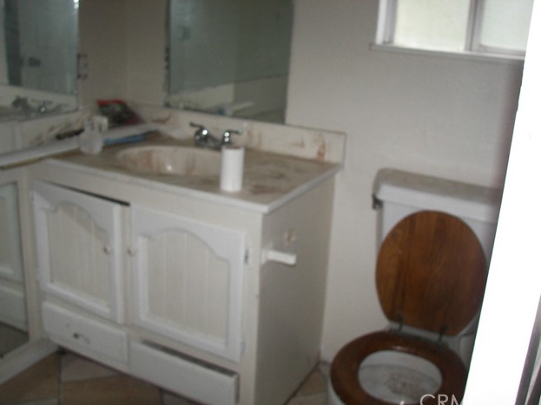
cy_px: 206
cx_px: 267
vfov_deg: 38.7
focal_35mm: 37
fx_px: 578
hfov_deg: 50.1
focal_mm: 6
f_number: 2.8
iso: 100
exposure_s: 1/30
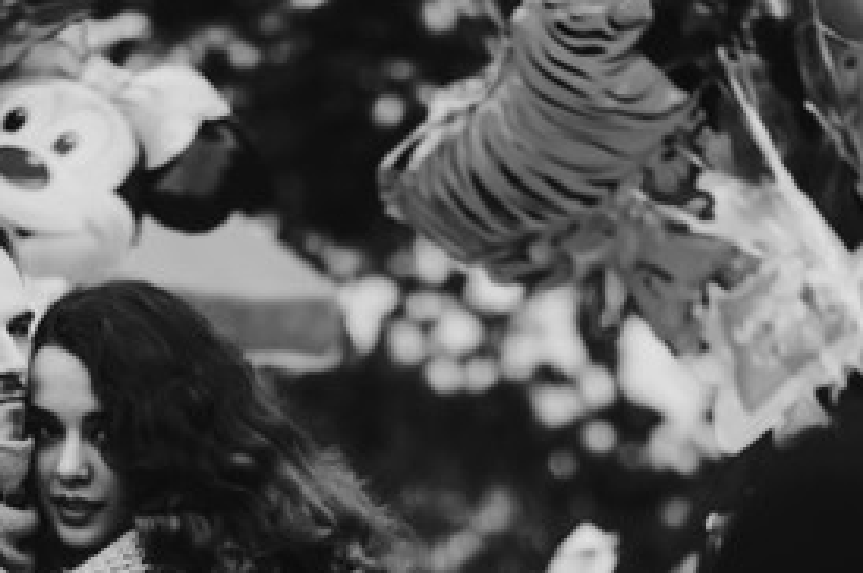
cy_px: 479
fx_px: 6562
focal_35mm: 274
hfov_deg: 7.5
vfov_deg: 5.0
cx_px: 312
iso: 200
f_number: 1.4
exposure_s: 1/320
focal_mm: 85
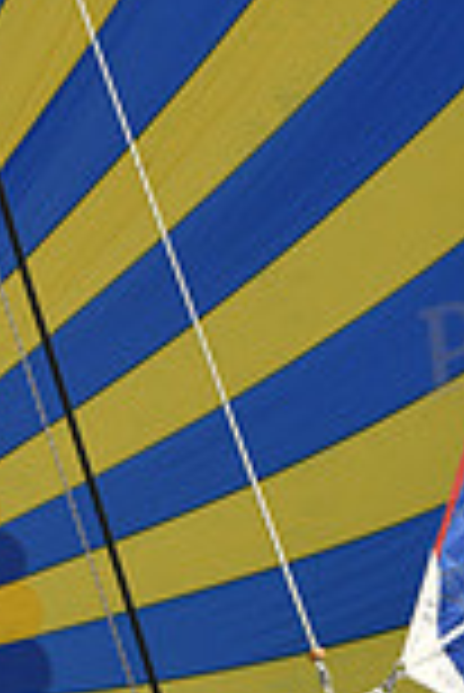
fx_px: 5073
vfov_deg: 7.7
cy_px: 994
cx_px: 187
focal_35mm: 263
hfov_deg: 5.2
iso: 320
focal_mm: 70
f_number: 9
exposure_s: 1/1000
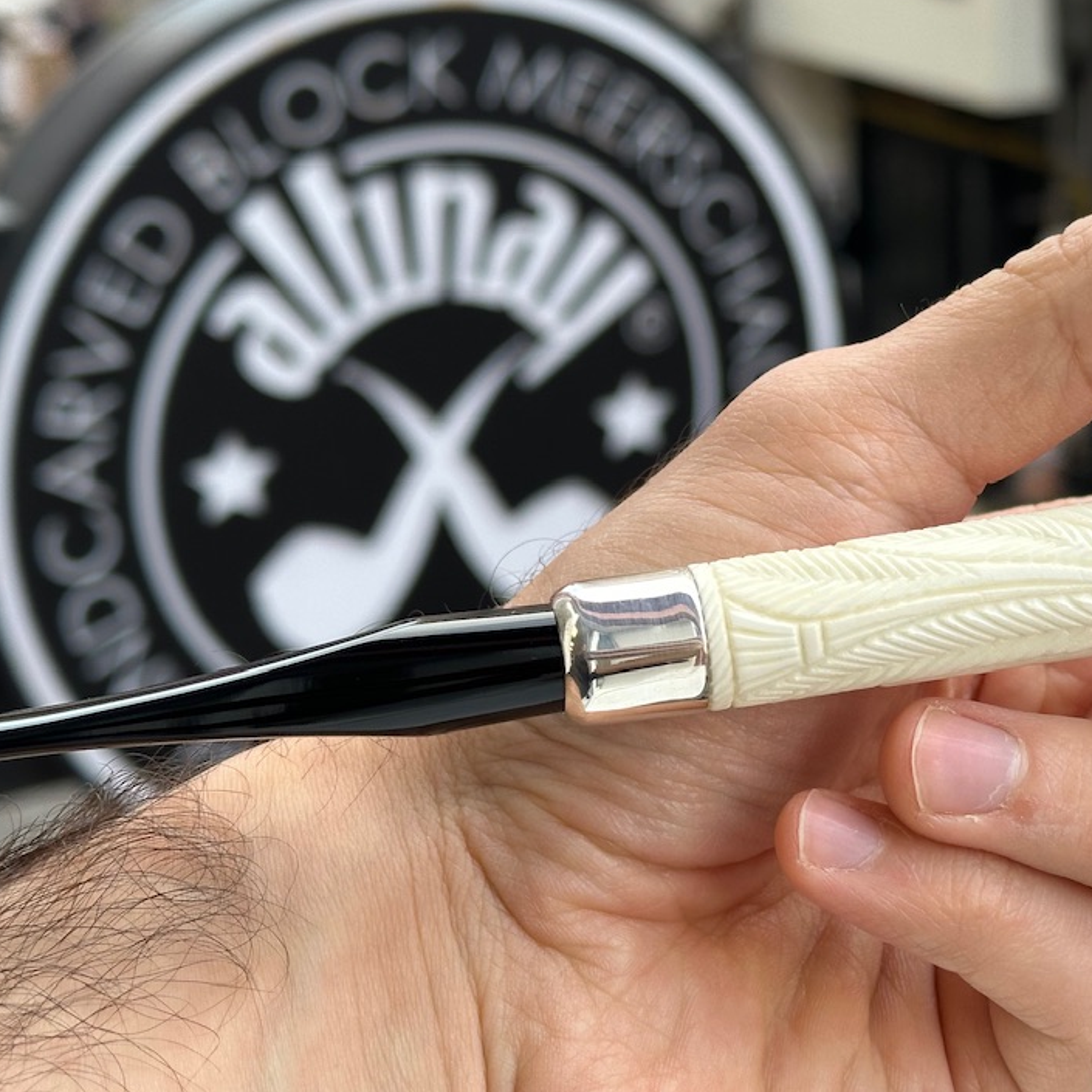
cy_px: 476
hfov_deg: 22.3
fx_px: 2748
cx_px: 785
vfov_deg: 22.5
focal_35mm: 77
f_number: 1.78
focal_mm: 6.86
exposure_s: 1/274
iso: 64
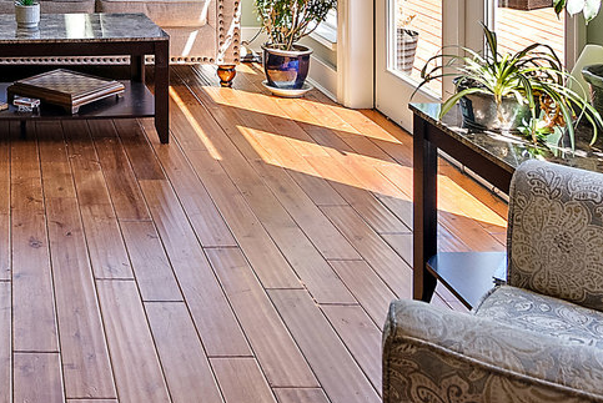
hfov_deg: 34.4
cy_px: -144
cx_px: 12
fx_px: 889
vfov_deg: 22.4
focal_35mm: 53
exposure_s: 1/25
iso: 320
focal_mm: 16
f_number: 7.1
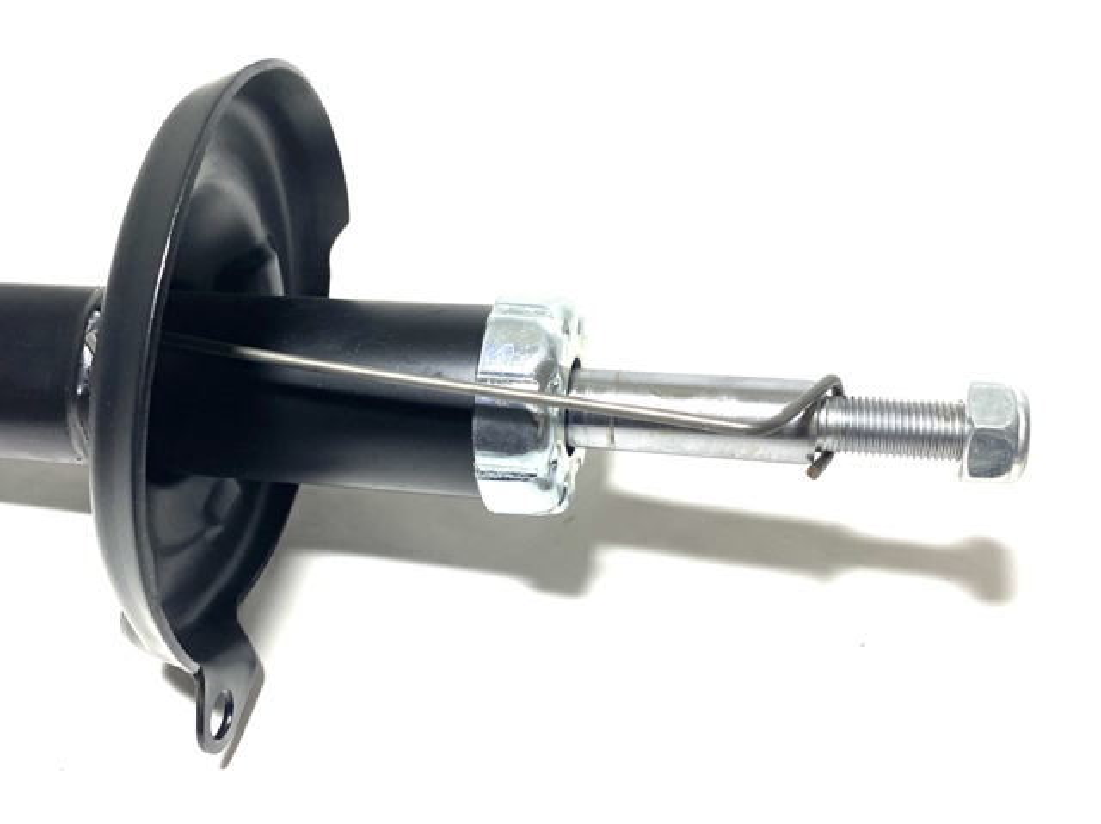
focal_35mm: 26
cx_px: 550
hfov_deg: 67.3
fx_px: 826
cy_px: 412
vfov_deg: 53.0
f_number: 1.8
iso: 100
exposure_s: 1/100
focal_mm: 4.25
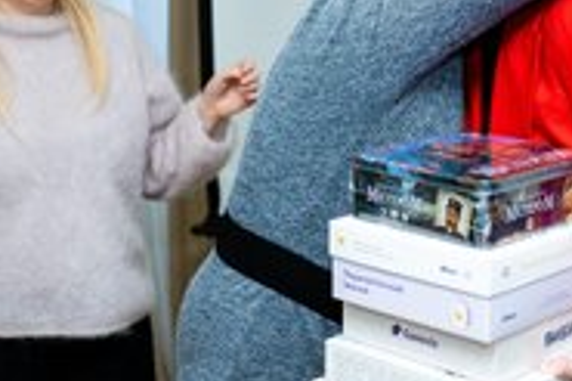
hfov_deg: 23.6
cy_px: 16
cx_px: 442
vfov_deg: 15.8
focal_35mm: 85
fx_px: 1349
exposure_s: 1/125
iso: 200
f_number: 2.5
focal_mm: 35
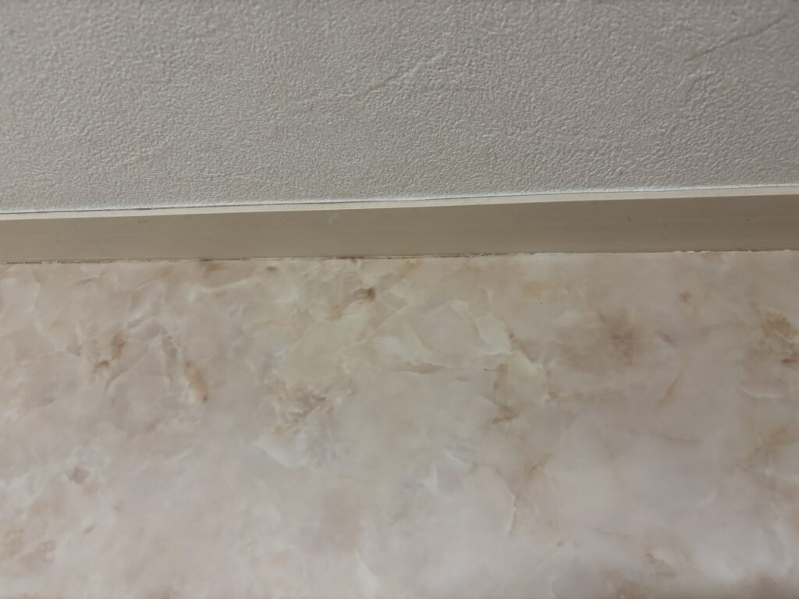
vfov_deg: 53.1
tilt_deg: -54.0
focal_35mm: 26
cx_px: 400
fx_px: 600
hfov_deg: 67.3
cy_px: 300
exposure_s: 1/50
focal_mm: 5.96
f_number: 1.6
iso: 125
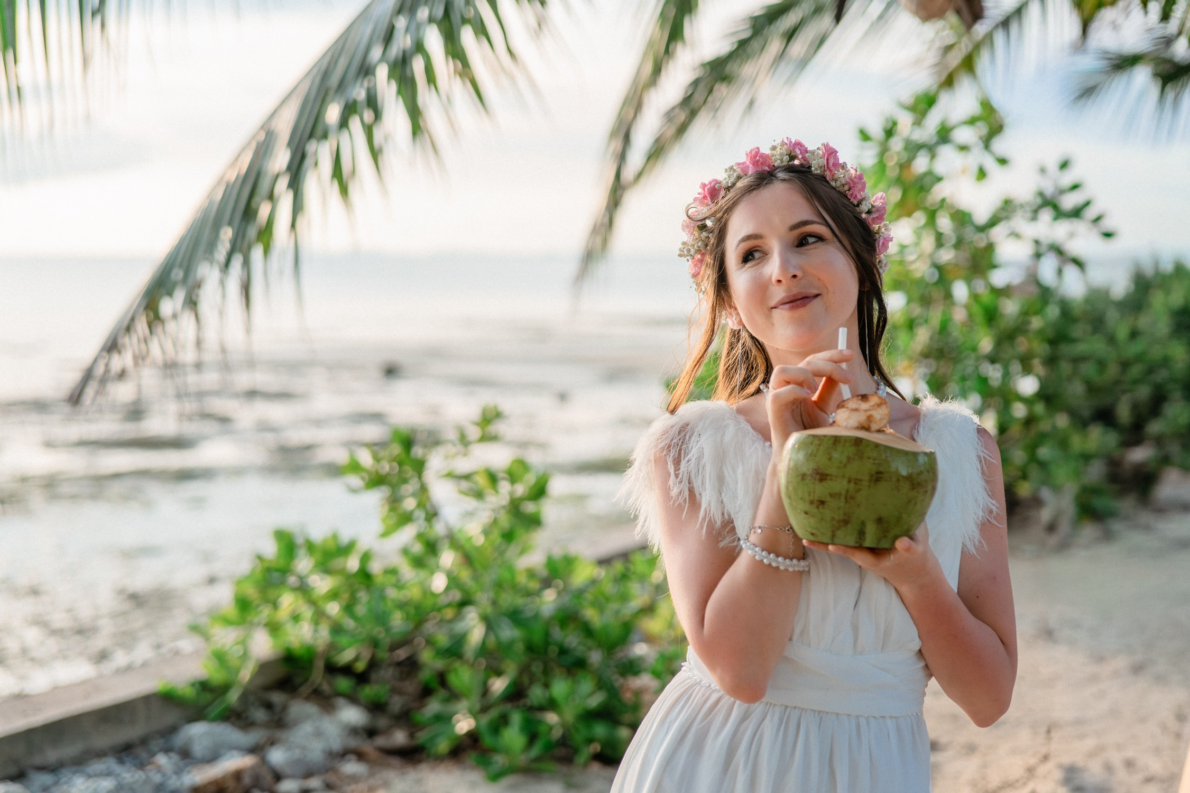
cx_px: 584
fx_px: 1719
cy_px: 401
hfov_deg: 38.2
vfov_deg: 26.0
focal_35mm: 52
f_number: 2.2
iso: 320
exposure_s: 1/3200
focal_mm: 50
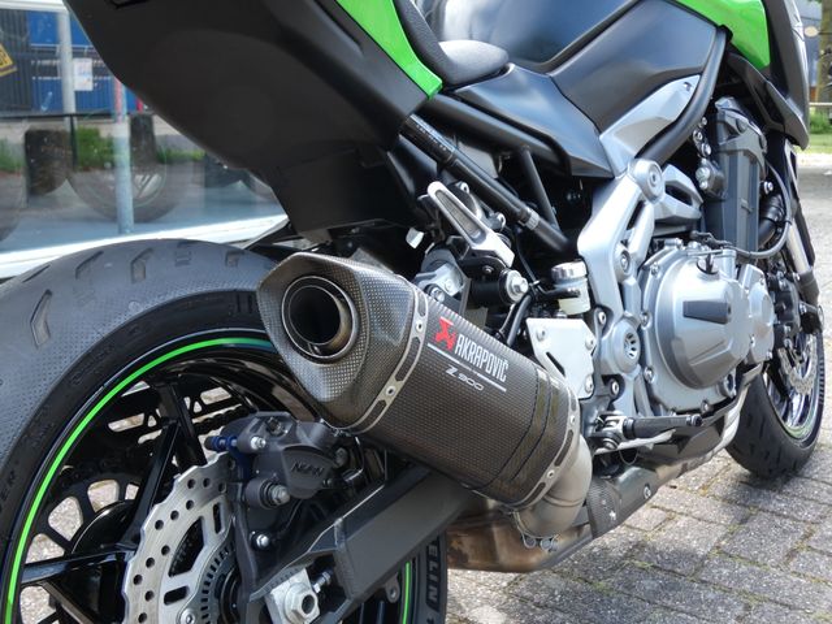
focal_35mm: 43
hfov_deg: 43.9
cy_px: 312
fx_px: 1034
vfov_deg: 33.6
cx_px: 416
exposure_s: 1/60
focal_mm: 7.8
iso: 80
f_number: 3.7
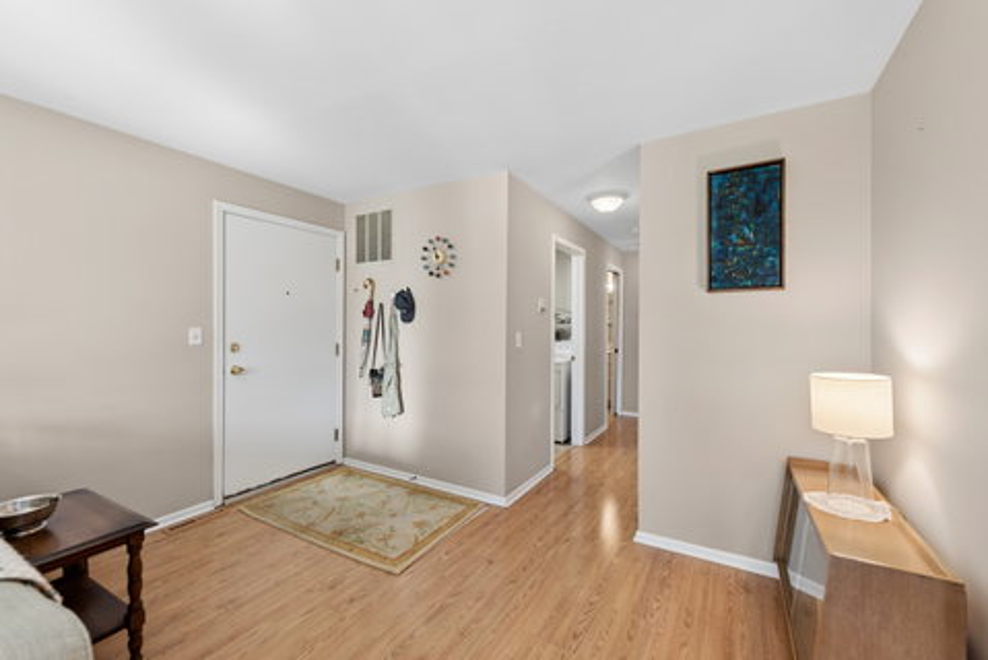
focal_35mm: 14
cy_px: 330
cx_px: 494
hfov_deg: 104.2
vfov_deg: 81.3
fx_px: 384
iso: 320
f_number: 9
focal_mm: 14
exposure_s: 1/15
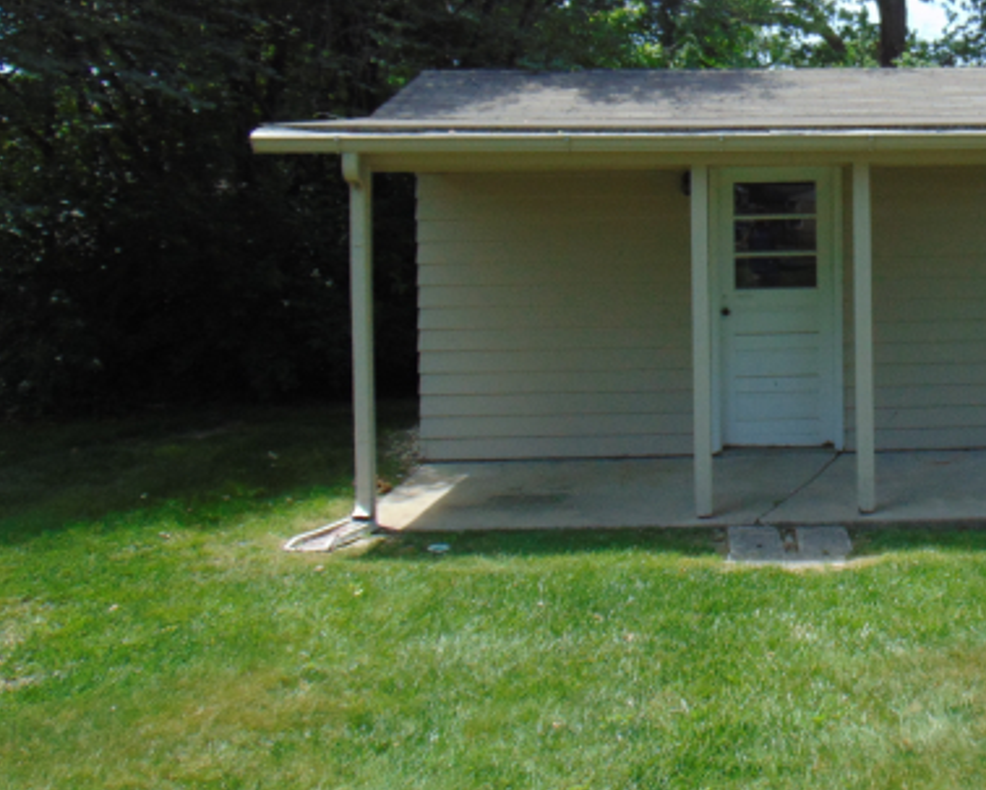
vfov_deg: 34.4
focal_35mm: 43
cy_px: 224
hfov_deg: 40.5
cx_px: 833
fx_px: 1256
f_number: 3
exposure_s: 1/800
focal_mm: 4.5
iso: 80
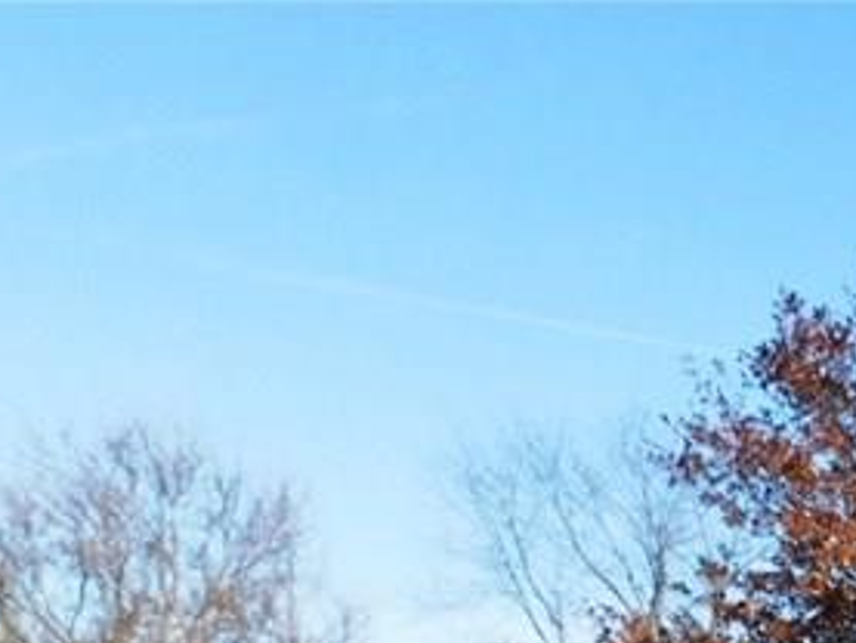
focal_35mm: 85
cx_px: 1335
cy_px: 1184
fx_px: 2103
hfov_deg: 19.6
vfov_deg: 15.0
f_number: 3
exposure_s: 1/1500
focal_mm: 4
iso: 125
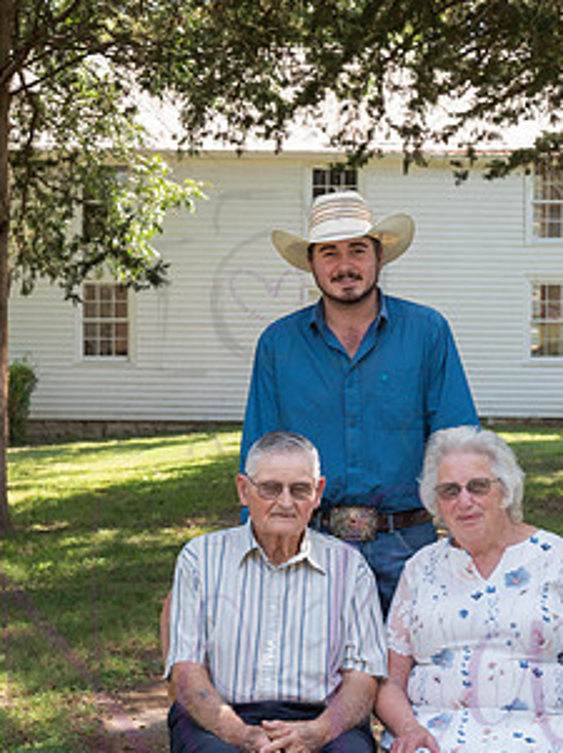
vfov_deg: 20.6
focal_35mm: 95
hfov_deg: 15.5
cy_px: 523
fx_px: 2065
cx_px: 278
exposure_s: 1/200
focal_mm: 66
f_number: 8
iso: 500
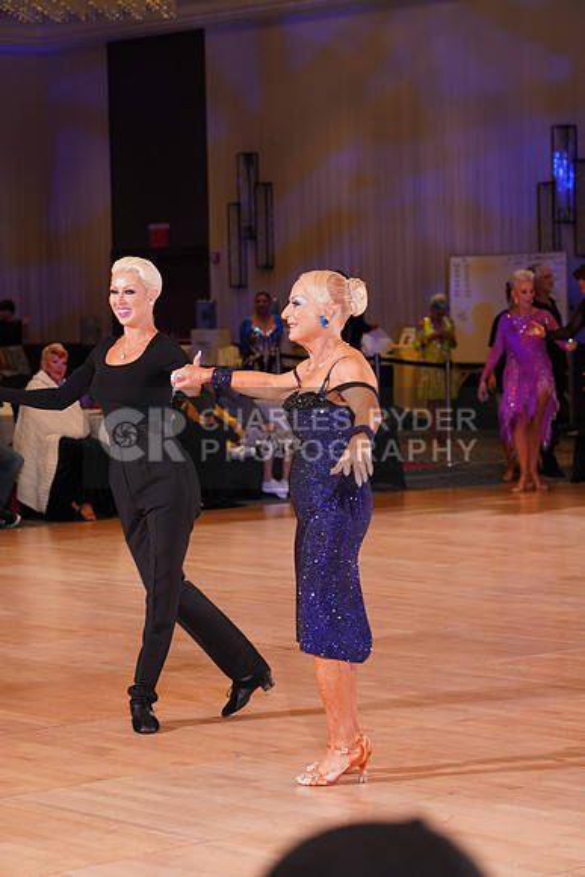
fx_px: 2558
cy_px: 438
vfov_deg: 19.5
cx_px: 292
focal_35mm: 105
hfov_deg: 13.0
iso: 1600
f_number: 5
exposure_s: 1/160
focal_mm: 105
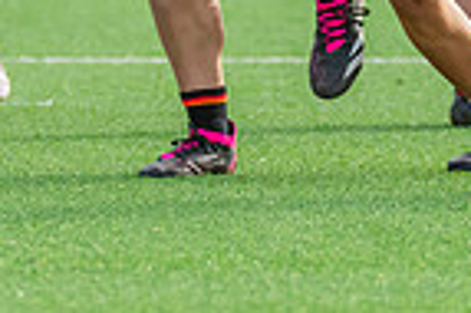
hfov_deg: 1.7
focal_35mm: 1212
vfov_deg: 1.1
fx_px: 15839
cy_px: -208
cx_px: 285
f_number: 5
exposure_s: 1/1000
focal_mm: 250
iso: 800
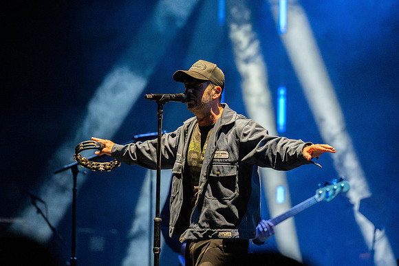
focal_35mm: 241
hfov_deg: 8.5
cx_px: 216
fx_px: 2672
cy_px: 106
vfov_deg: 5.7
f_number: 3.5
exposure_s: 1/1000
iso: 3200
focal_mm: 200
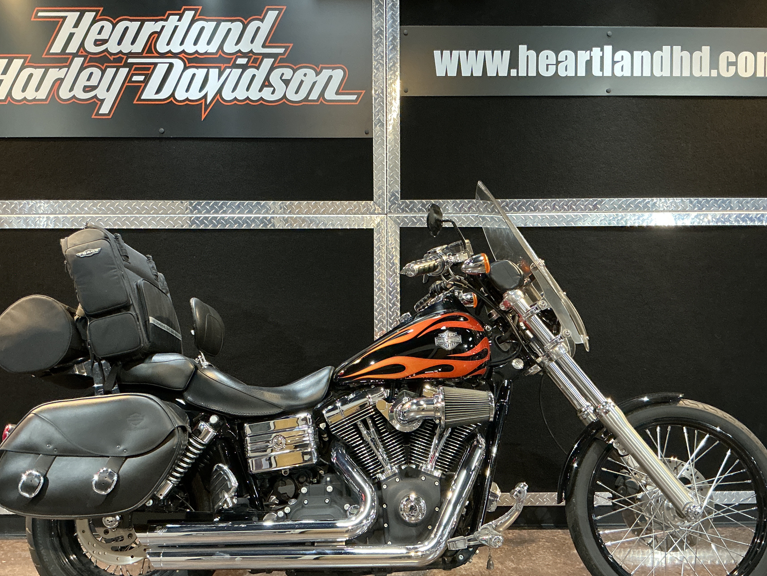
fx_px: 731
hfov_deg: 55.4
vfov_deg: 42.9
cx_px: 380
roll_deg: +0.6
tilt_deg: -3.9
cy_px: 321
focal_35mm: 33
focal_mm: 3
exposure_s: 1/60
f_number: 1.8
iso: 200
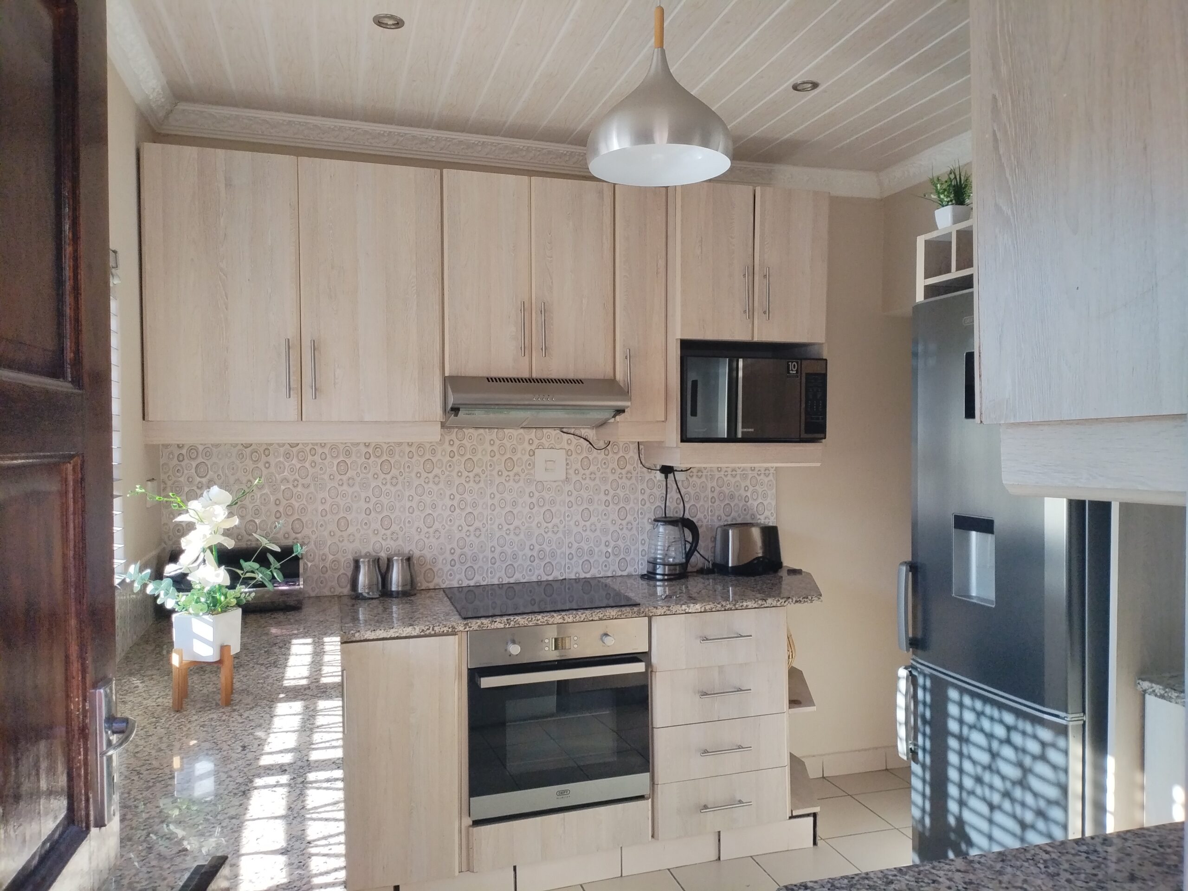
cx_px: 594
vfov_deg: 53.1
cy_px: 446
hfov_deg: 67.3
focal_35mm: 26
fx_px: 892
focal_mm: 4.25
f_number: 1.8
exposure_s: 1/120
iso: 131
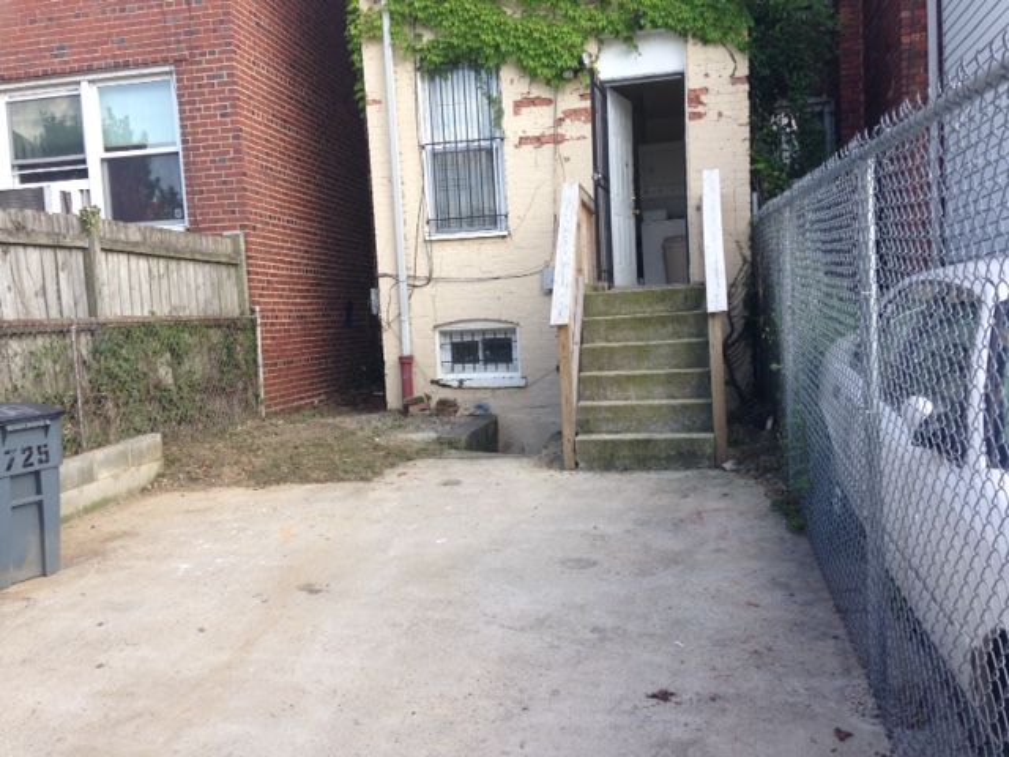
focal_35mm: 33
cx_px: 504
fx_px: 962
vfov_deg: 42.9
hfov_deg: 55.4
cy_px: 378
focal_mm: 4.12
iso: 50
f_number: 2.4
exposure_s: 1/274
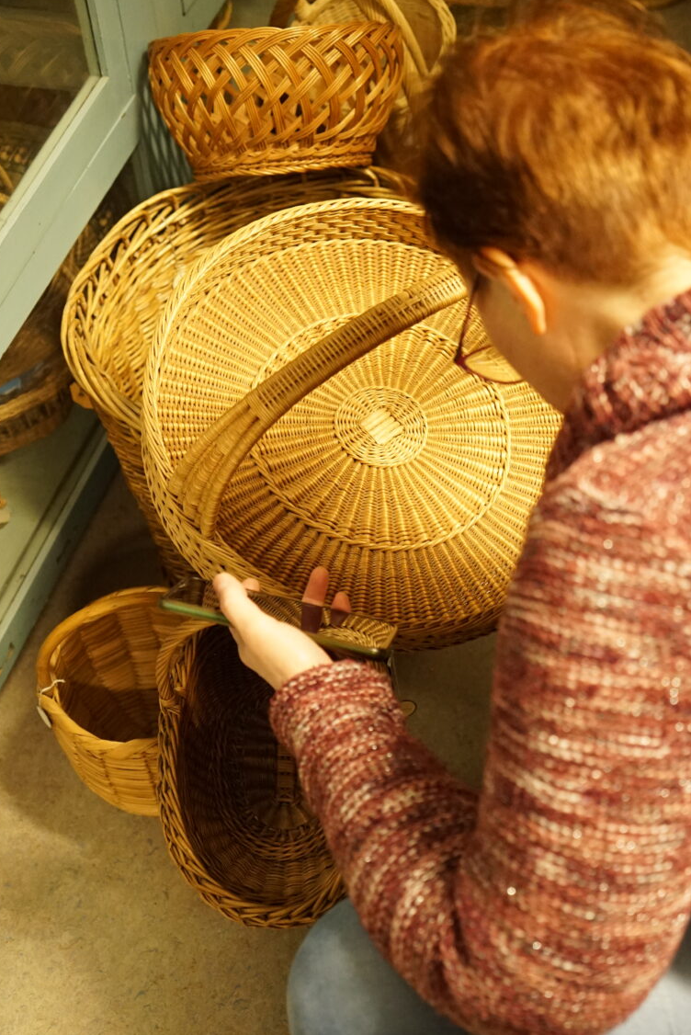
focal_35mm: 47
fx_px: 1351
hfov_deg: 28.7
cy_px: 509
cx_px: 339
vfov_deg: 41.9
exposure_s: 1/125
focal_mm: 46
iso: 8000
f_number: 4
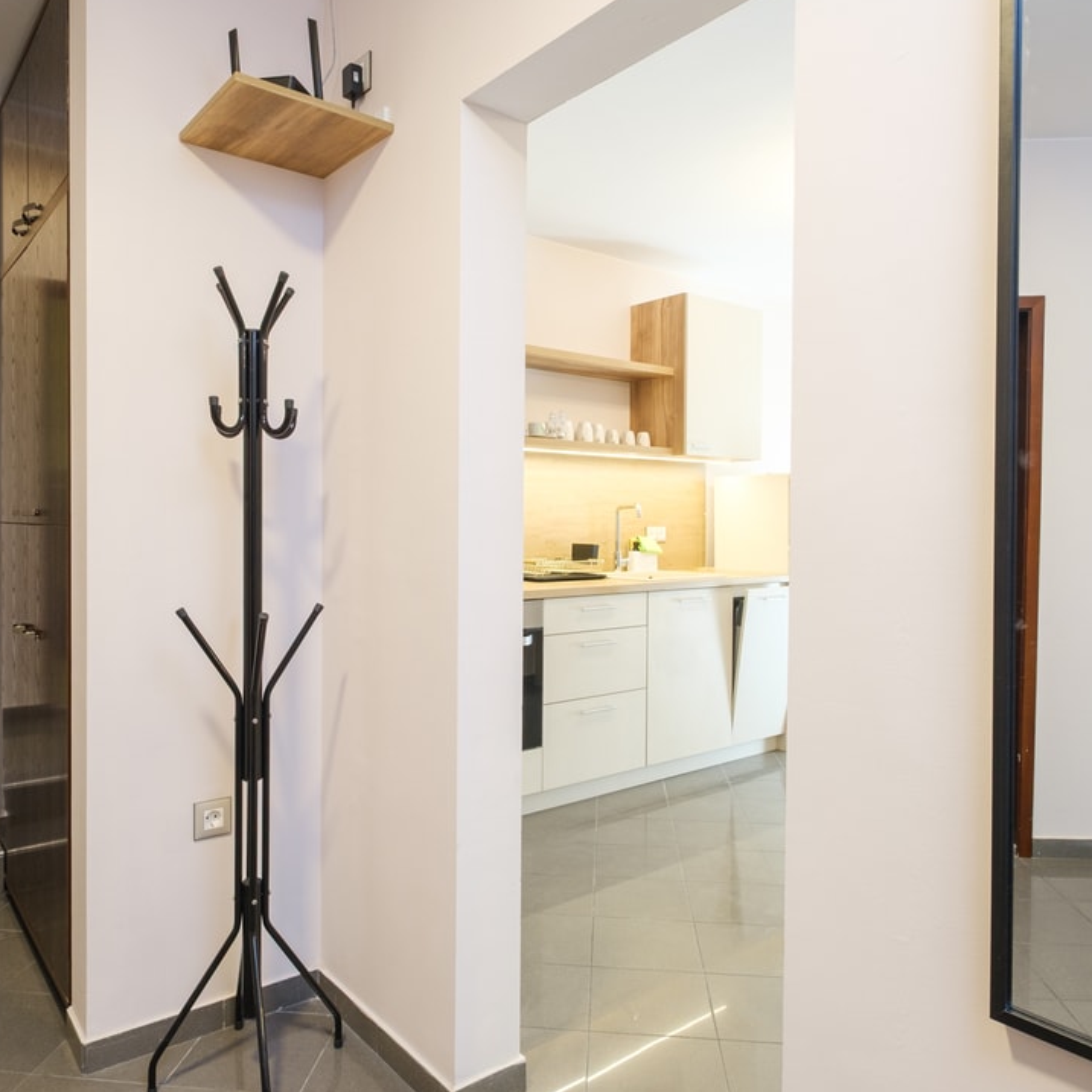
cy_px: 542
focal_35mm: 24
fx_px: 857
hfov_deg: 65.0
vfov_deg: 65.0
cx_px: 524
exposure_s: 1/2
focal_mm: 10
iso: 320
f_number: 8
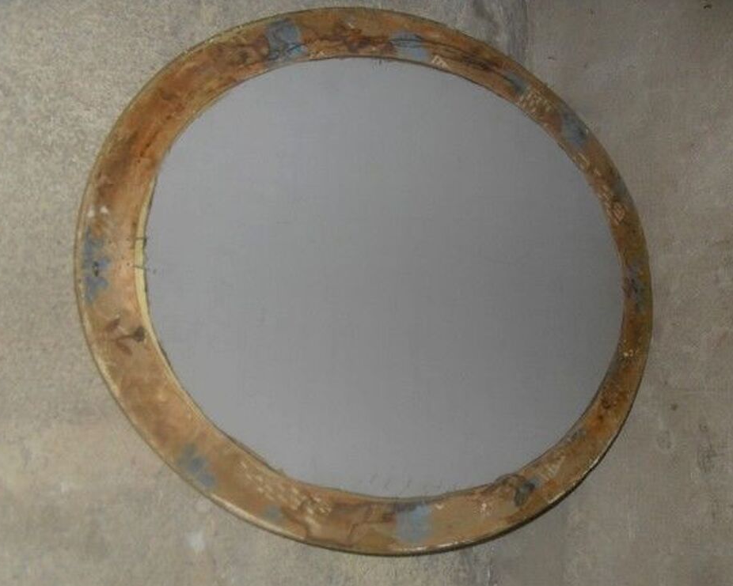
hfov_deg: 46.8
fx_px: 846
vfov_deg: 38.2
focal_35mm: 39
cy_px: 295
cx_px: 374
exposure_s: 1/45
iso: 100
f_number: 2.8
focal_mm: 6.3
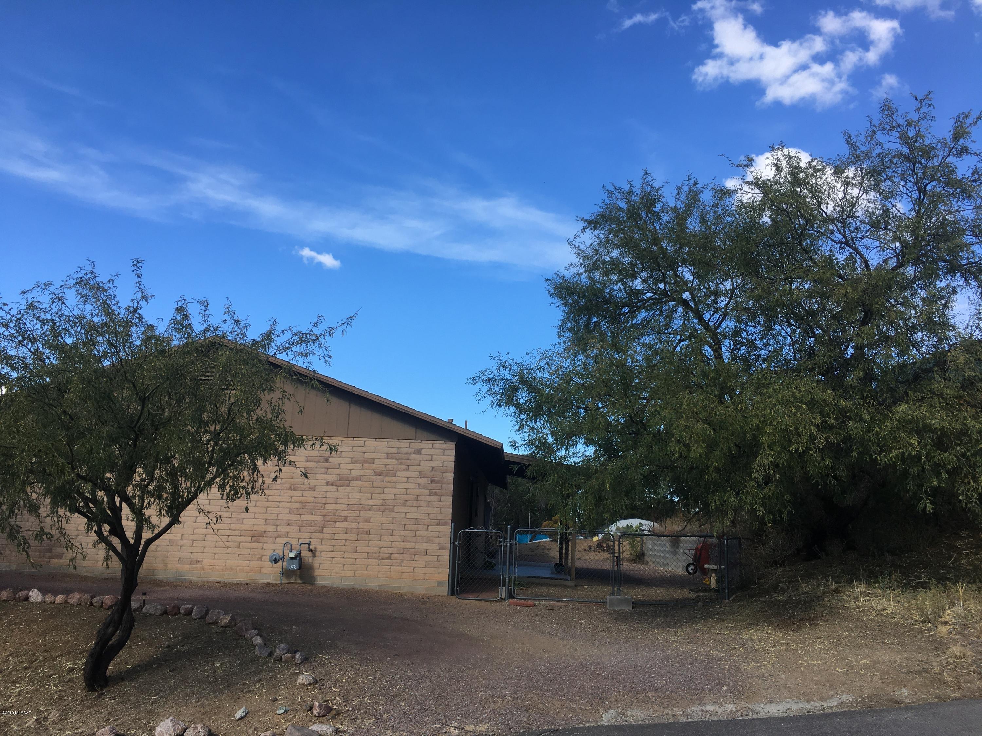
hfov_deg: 61.7
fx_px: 823
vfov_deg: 48.2
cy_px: 368
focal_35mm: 29
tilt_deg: +12.3
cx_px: 491
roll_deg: -3.0
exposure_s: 1/845
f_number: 2.2
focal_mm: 4.15
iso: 25
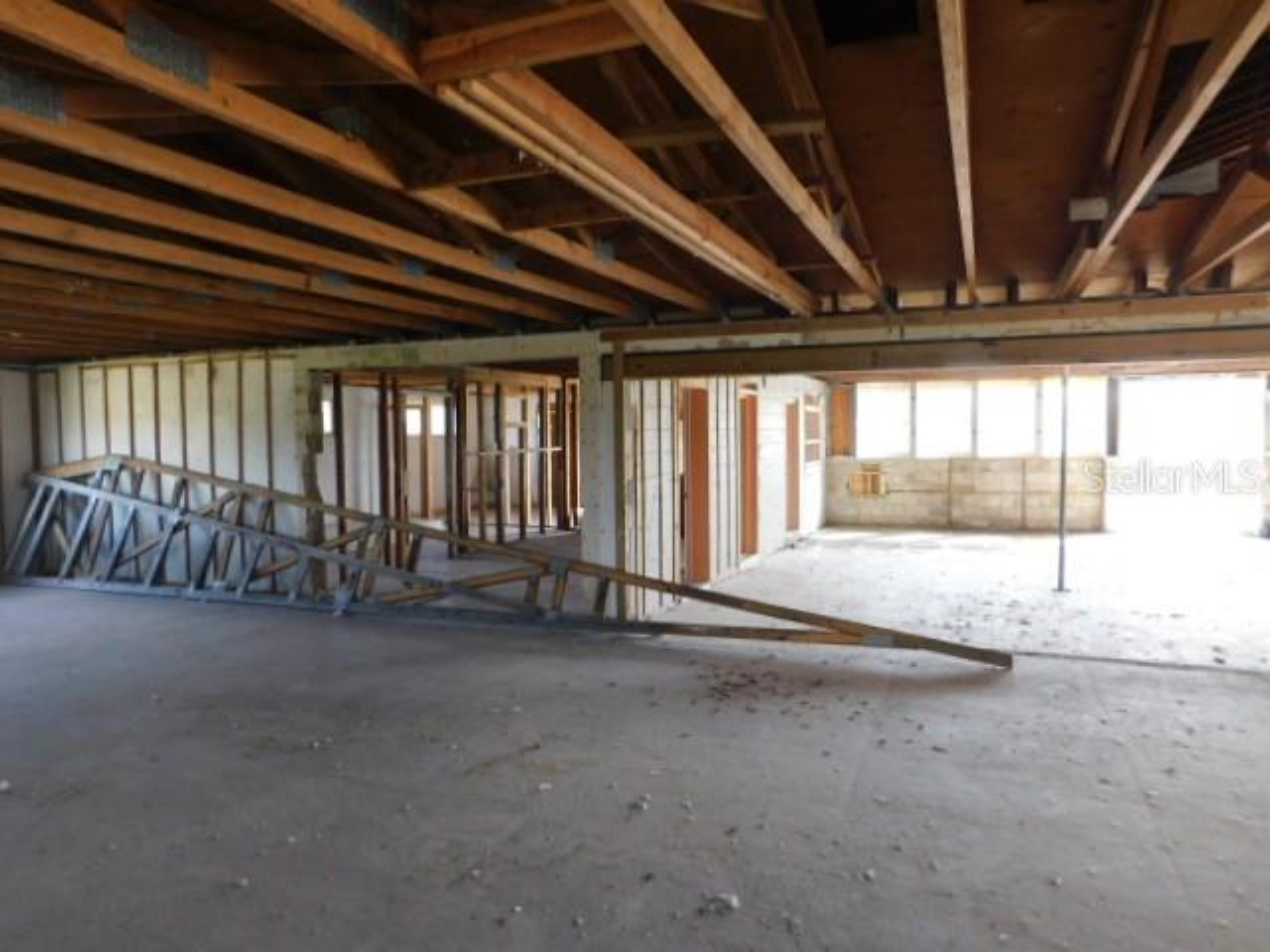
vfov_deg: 58.9
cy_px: 476
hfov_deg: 73.9
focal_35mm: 23
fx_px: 844
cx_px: 635
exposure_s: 1/40
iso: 125
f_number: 3
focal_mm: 4
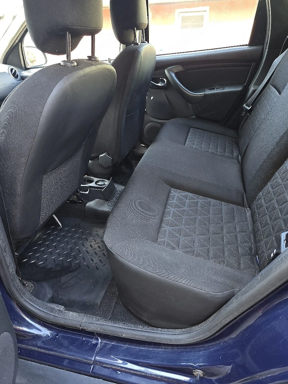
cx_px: 144
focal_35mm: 23
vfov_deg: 73.9
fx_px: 255
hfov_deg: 58.9
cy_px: 192
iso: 125
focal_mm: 6.3
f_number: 1.7
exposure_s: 1/50.3
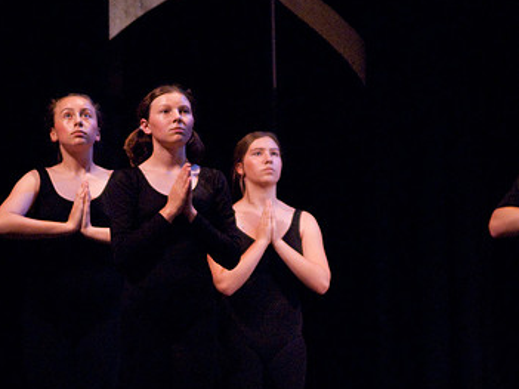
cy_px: 138
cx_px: 225
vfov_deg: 7.8
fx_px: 2863
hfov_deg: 10.4
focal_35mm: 191
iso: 1250
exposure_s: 1/60
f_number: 2.8
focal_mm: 80
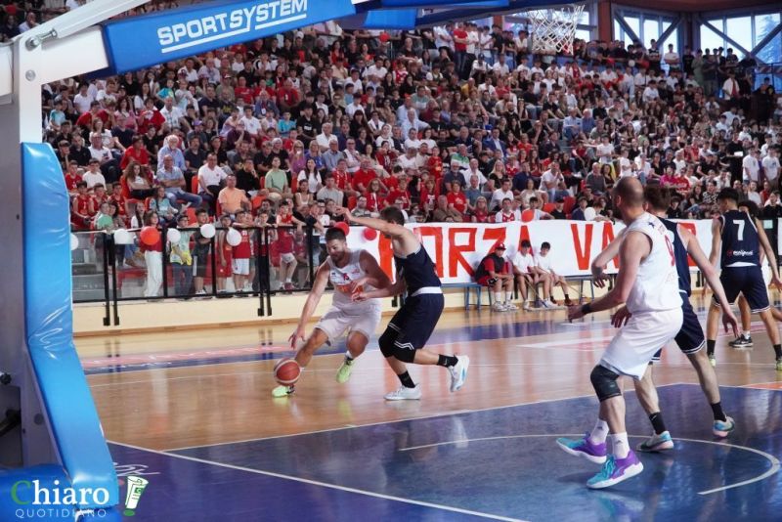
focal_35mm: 60
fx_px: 1304
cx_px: 391
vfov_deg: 22.6
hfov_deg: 33.4
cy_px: 261
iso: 5000
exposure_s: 1/640
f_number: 5
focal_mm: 40
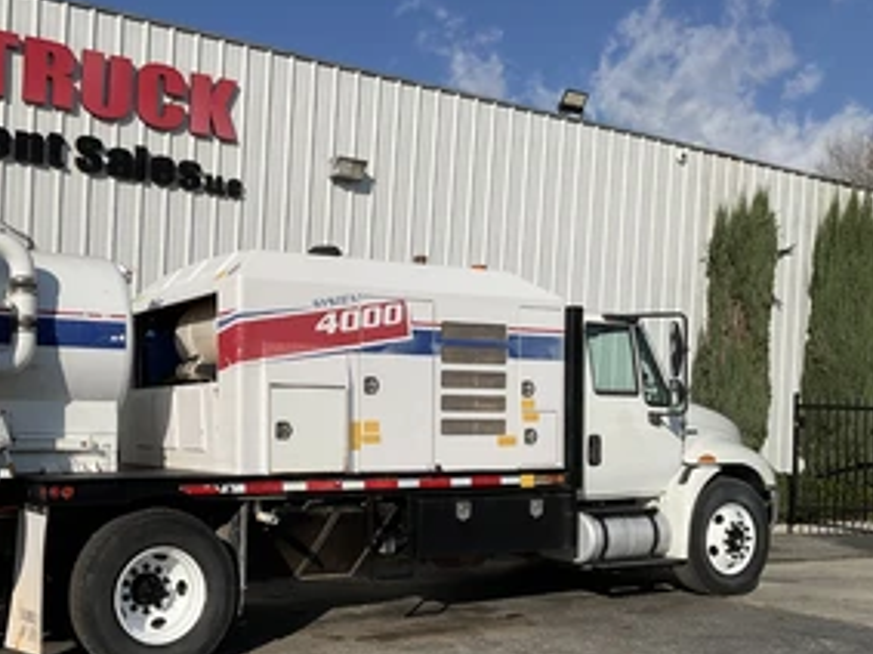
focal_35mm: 41
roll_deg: -3.1
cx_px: 262
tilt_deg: -0.7
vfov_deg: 34.8
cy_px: 432
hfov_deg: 44.8
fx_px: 1034
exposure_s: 1/4065
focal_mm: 3
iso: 16
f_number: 1.8
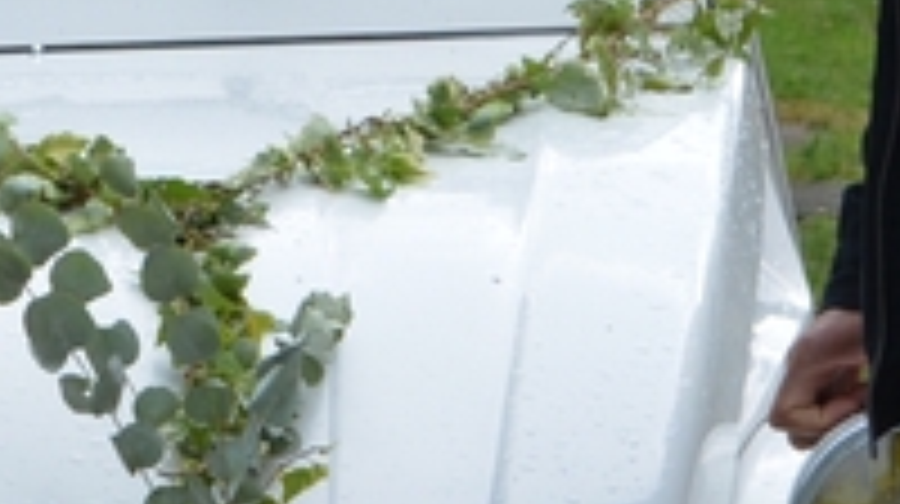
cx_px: 248
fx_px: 7199
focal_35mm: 302
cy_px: 290
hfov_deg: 7.1
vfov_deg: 4.0
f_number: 5.6
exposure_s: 1/125
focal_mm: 30
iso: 250
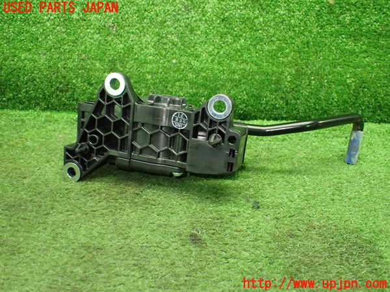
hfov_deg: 60.0
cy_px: 146
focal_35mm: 30
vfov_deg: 46.8
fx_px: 338
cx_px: 195
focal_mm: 5.4
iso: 800
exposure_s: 1/80
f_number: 2.3
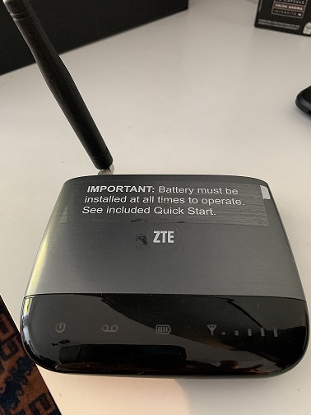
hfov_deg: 53.1
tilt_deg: -50.6
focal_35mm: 26
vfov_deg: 67.3
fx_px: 311
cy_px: 208
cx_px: 156
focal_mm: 4.25
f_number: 1.8
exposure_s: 1/36
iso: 400
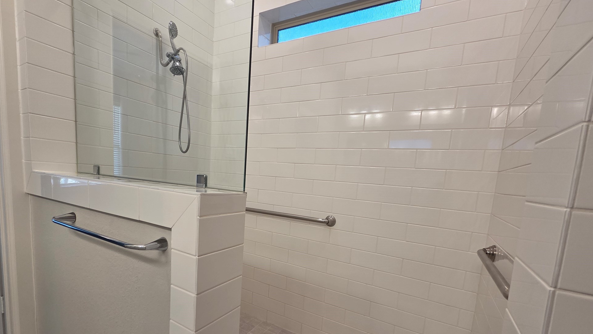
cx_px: 291
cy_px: 208
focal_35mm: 15
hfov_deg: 103.0
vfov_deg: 69.4
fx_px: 236
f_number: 2.2
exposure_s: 1/120
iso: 125
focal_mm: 2.2
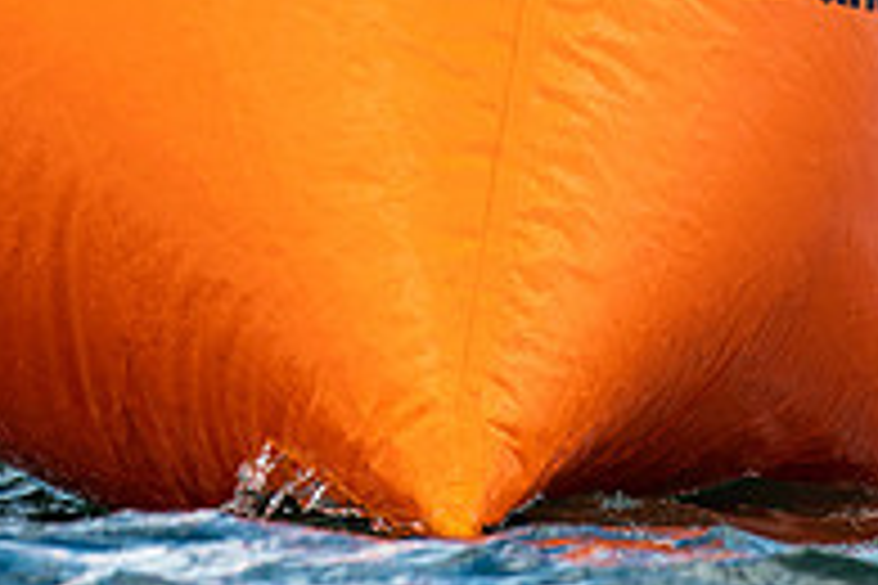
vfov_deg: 1.0
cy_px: -214
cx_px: 423
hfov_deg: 1.5
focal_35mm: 1339
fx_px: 32654
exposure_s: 1/1600
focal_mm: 300
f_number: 5.6
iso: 320
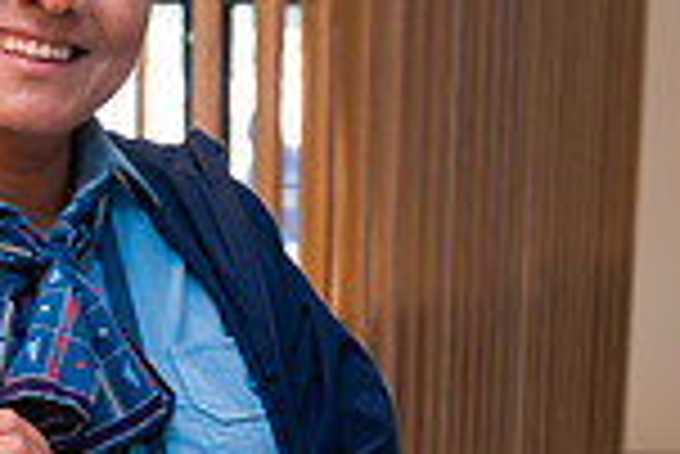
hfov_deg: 22.0
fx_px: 1739
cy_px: 423
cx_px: 185
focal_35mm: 92
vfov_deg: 14.7
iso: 400
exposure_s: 1/200
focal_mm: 24
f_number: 4
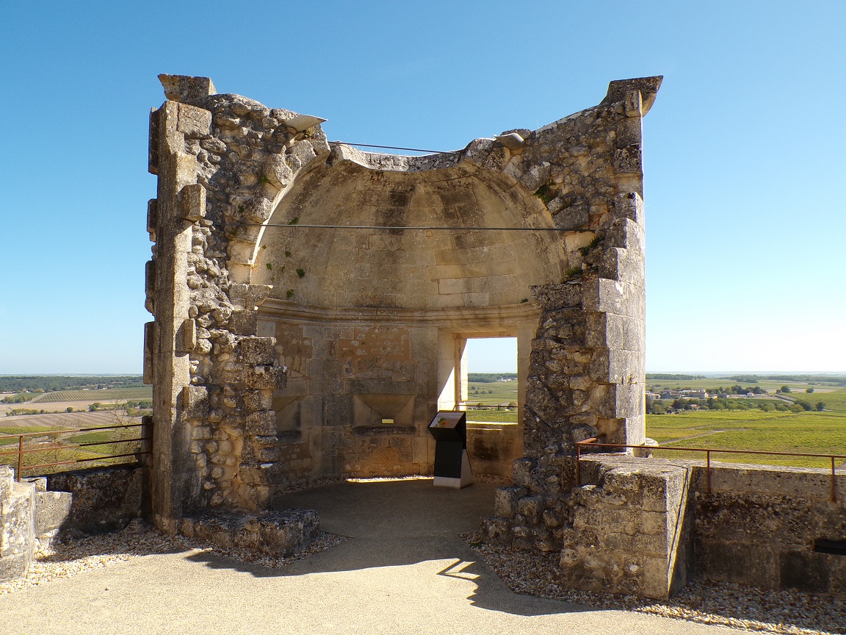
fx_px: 684
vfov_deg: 49.7
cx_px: 423
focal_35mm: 28
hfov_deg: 63.4
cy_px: 318
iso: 100
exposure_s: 1/400
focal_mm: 5
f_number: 4.6
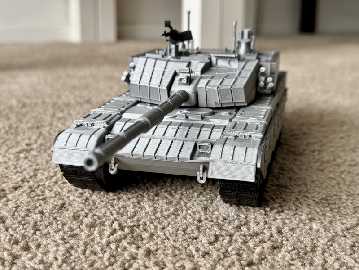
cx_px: 180
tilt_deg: -14.4
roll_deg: +0.0
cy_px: 135
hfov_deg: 39.7
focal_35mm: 48
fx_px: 498
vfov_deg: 30.3
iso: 64
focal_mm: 6.76
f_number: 1.78
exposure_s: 1/121
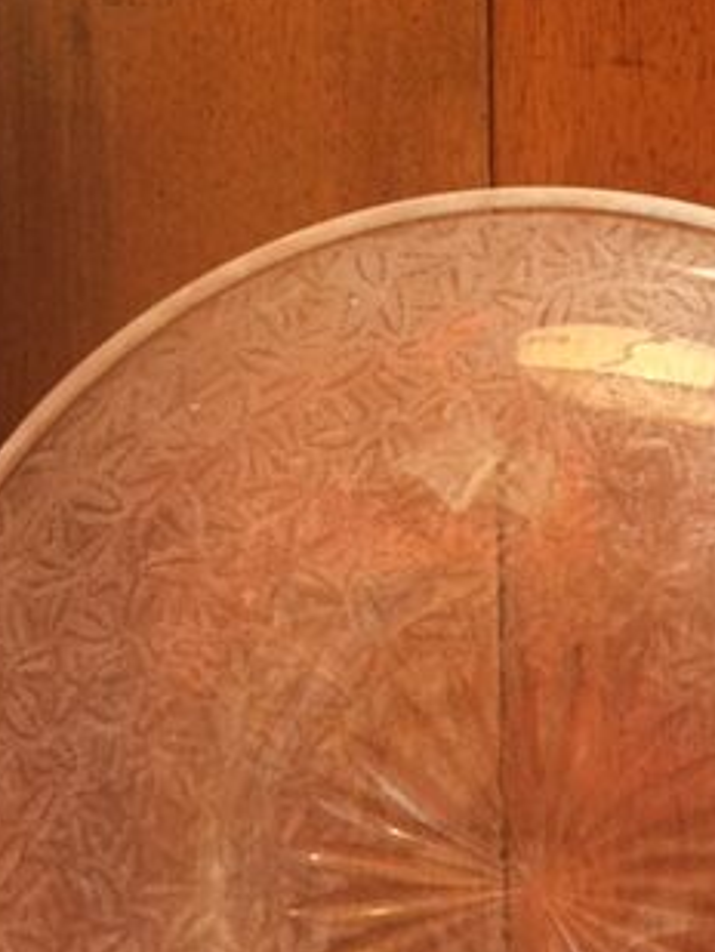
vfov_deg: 30.6
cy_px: 869
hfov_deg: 24.1
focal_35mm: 60
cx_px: 545
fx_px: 1651
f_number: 2.2
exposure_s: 1/25
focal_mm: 4.15
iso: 250
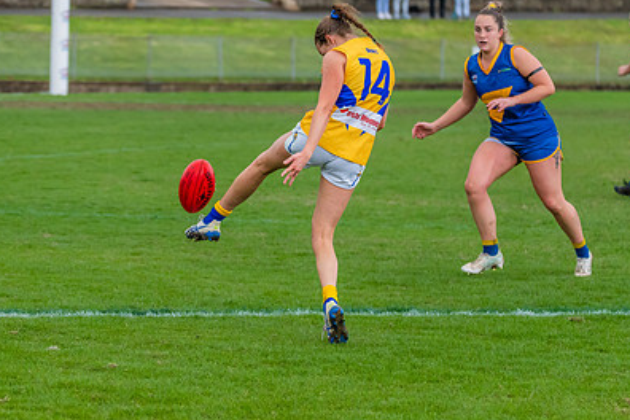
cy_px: 179
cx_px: 238
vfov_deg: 6.0
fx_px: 4007
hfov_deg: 9.0
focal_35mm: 229
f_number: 5
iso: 1400
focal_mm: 150
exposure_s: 1/1600
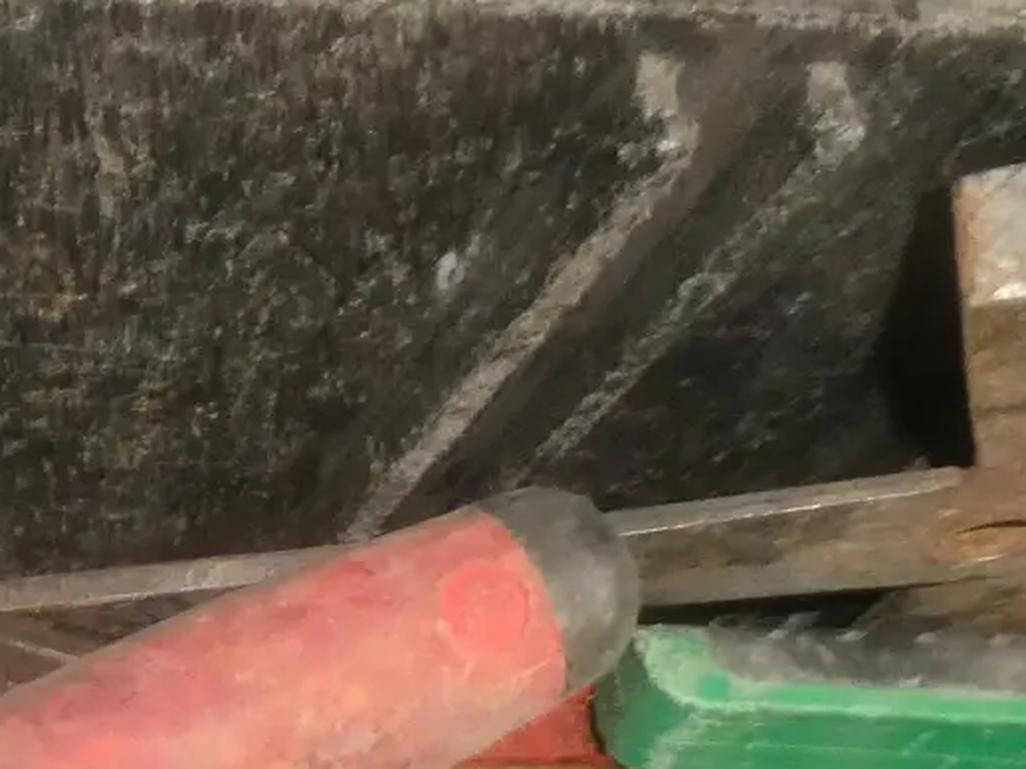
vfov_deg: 14.8
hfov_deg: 18.5
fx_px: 2637
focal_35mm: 89
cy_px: 1314
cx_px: -669
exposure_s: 1/60
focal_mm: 4.3
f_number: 3.3
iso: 800
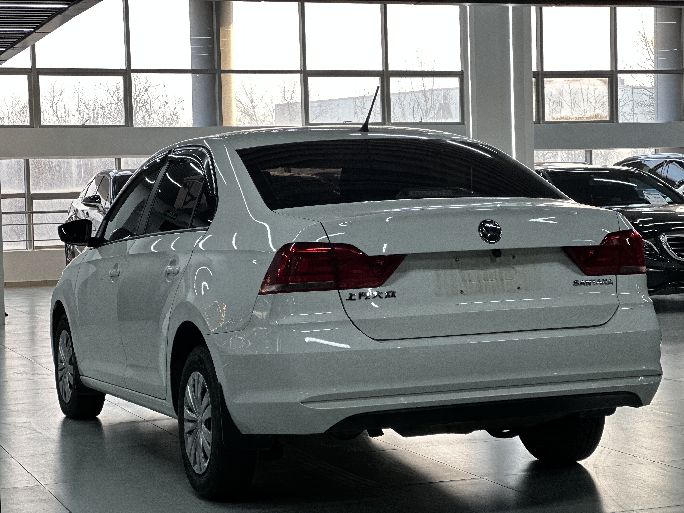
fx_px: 1521
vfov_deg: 19.1
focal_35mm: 77
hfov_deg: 25.3
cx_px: 342
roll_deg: +1.8
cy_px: 256
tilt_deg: -1.6
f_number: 2.8
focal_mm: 9
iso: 125
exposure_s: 1/100
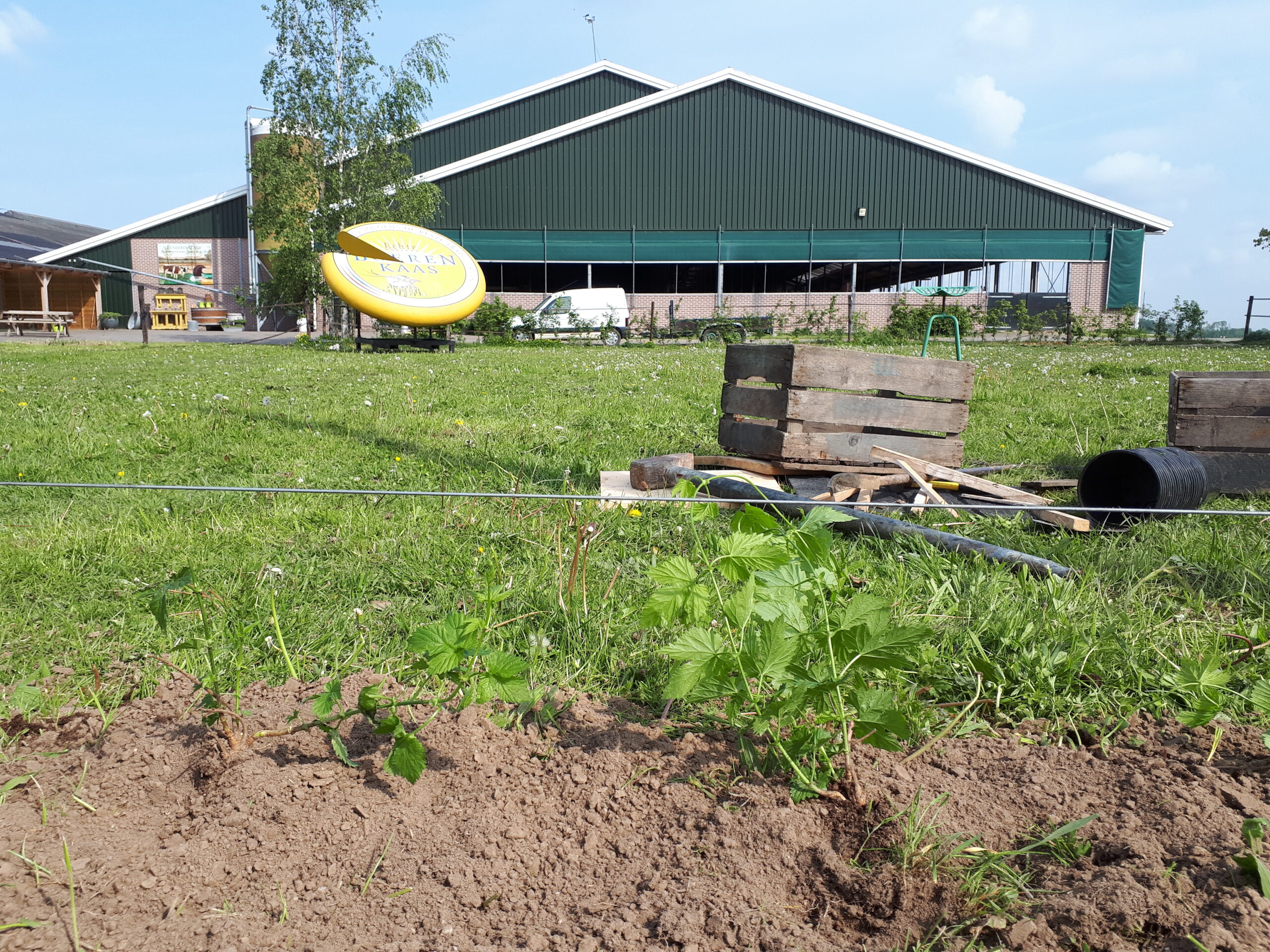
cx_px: 635
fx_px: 991
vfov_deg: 51.4
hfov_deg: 65.3
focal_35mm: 27
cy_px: 476
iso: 40
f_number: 1.9
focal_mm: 3.6
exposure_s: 1/873
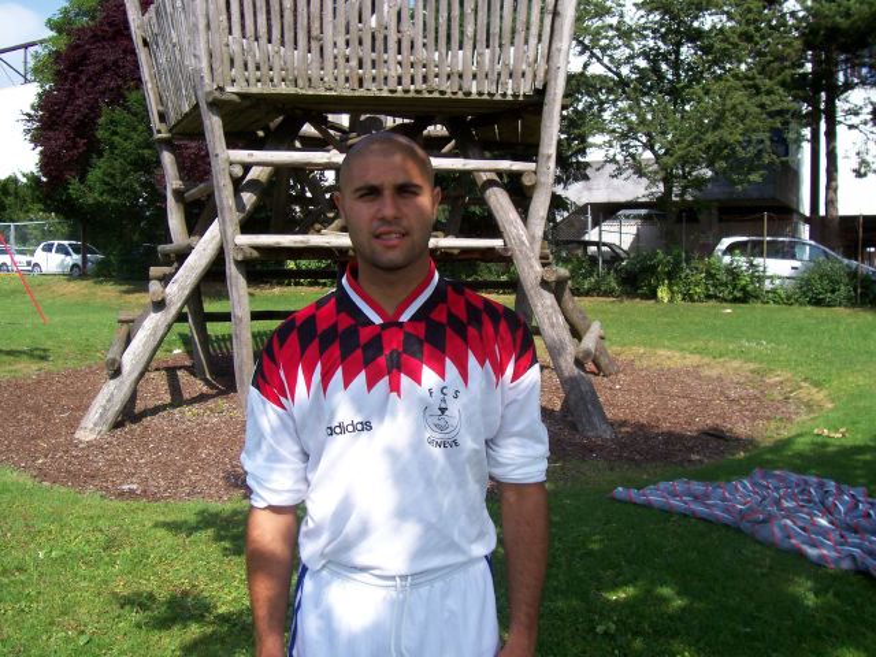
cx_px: 438
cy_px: 328
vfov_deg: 41.8
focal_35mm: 34
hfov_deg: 54.0
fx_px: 860
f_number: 5.1
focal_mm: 5.6
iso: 80
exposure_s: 1/331
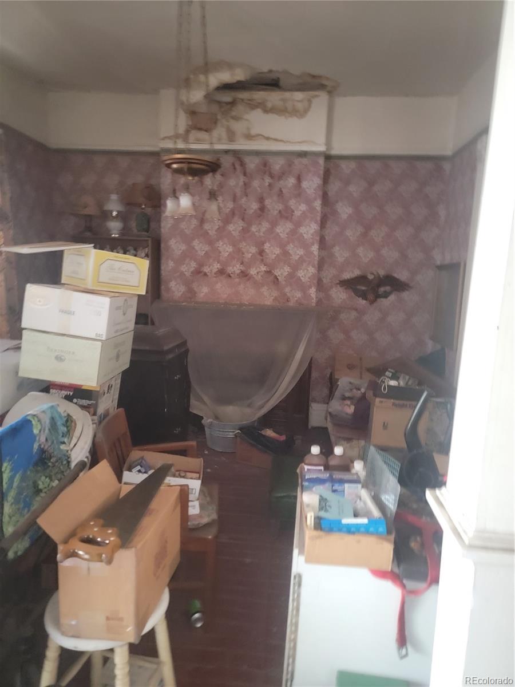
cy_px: 344
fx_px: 476
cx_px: 258
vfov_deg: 71.6
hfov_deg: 56.8
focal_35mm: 24
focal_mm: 6.7
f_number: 1.8
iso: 640
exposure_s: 1/8
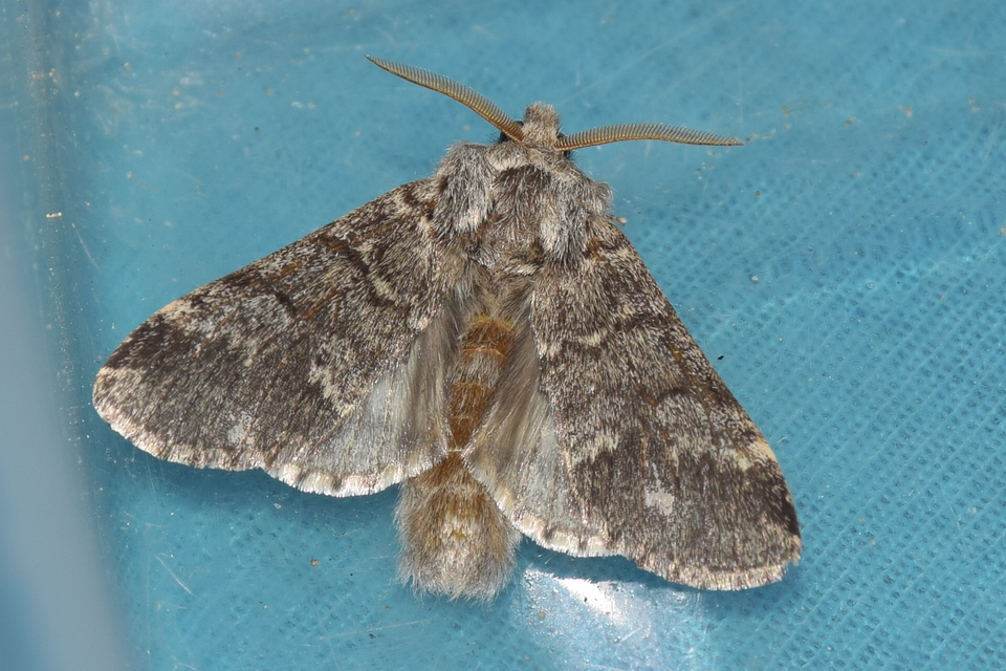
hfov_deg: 12.2
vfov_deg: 8.2
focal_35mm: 168
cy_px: 336
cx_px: 503
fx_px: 4694
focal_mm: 112
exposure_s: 1/60
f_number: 13
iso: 100
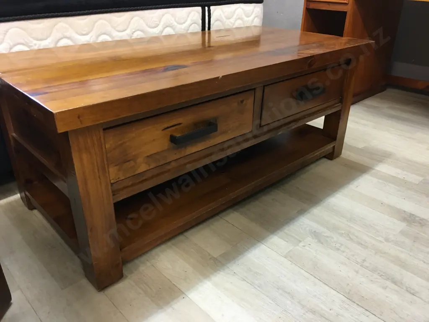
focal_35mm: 29
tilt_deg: -26.3
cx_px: 214
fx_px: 359
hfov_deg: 61.7
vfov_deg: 48.2
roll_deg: -0.8
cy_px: 161
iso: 80
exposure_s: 1/17
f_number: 2.2
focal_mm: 4.15
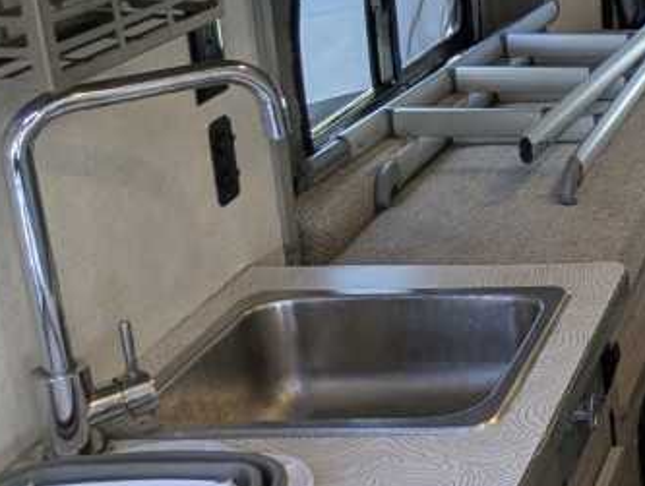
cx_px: 952
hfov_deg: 23.5
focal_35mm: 67
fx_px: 1251
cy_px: 108
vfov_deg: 21.8
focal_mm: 2.35
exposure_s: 1/39.8
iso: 53
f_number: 2.2
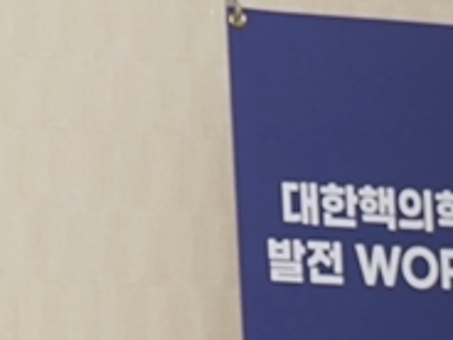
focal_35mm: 329
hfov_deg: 5.9
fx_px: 4305
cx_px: -384
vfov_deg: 4.5
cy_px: 551
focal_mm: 63
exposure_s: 1/100
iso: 400
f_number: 6.3
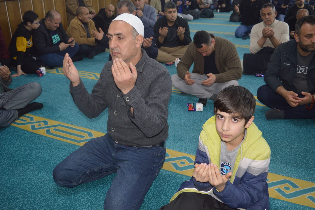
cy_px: 105
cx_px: 158
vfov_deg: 40.0
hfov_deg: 57.2
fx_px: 289
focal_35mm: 33
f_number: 3.8
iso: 1000
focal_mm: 22
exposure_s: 1/60
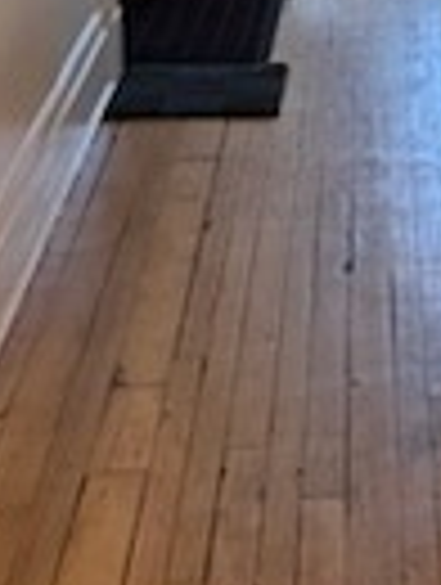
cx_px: 513
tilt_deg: -8.1
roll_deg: +0.0
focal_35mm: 118
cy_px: -216
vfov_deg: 15.7
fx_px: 1998
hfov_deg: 12.3
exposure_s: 1/120
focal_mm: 6.76
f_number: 1.78
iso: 200
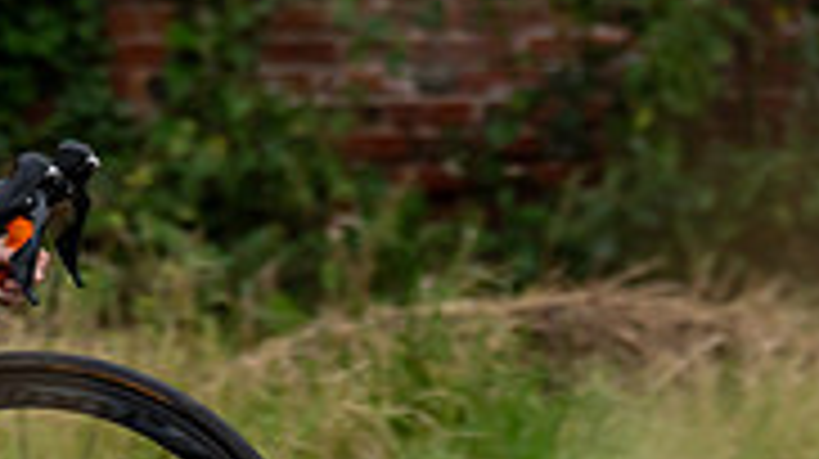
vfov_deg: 3.2
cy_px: 10
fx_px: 8267
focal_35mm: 381
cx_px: -464
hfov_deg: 5.6
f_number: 2.8
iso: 800
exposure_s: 1/800
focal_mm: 90
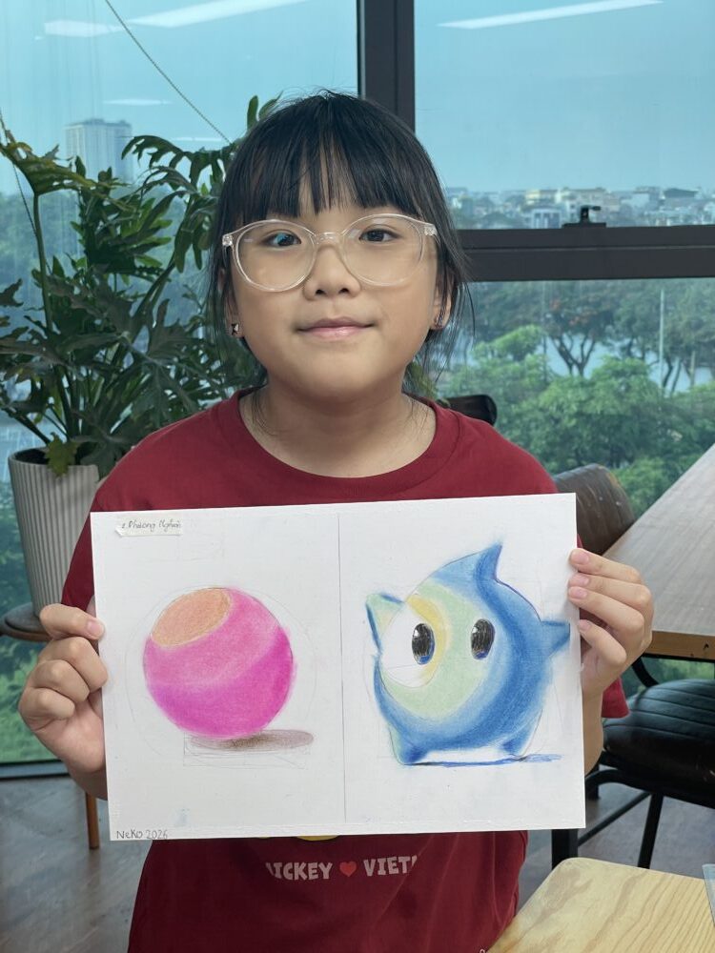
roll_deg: +0.8
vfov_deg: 36.8
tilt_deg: -10.3
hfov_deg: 28.0
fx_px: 1432
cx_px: 358
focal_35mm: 52
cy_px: 476
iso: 50
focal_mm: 6
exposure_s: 1/100
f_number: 2
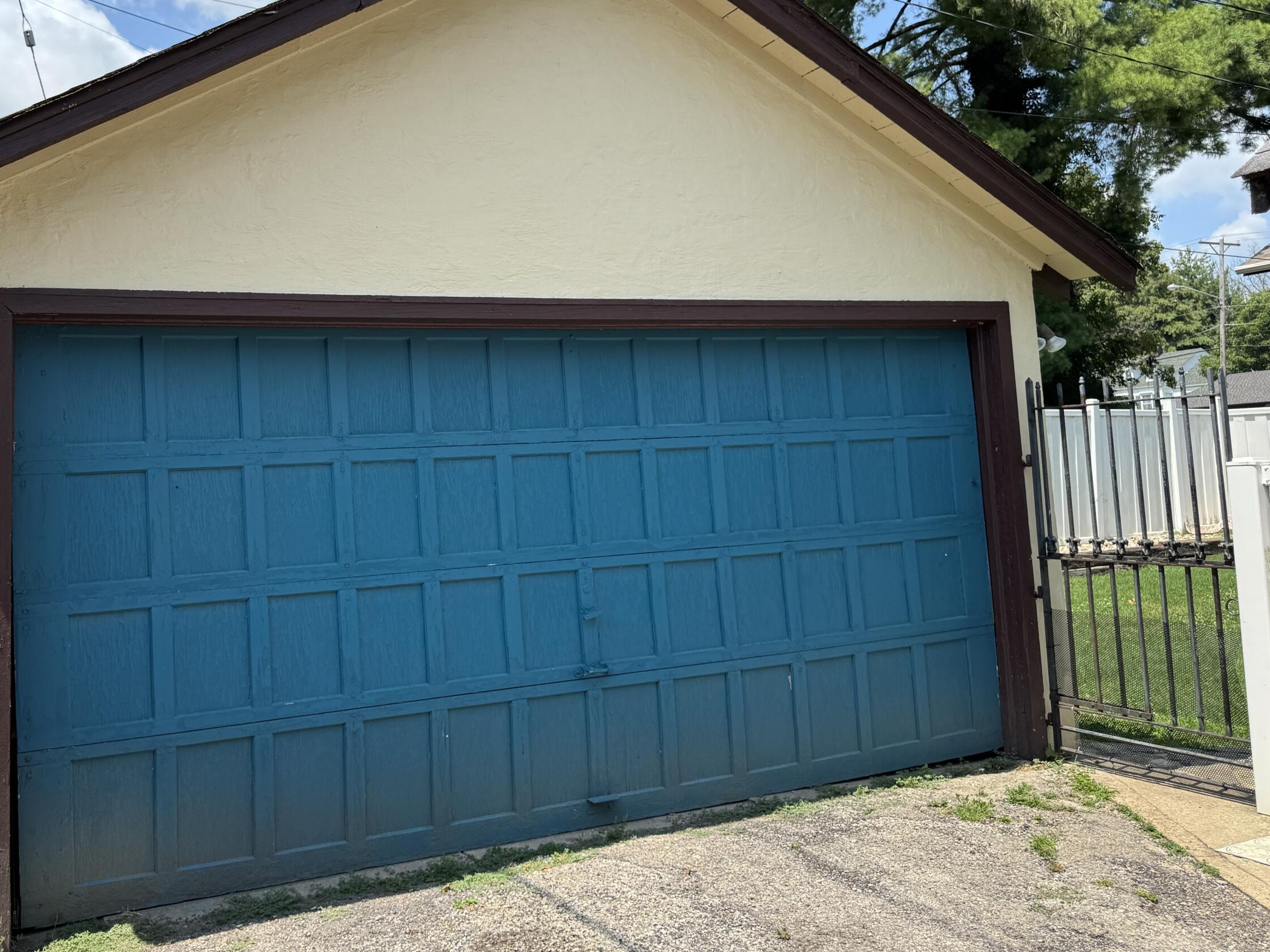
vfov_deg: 44.0
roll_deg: +3.0
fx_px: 1174
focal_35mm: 32
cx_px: 446
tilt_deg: +4.0
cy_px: 384
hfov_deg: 55.9
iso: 80
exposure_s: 1/2041
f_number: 1.78
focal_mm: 6.76
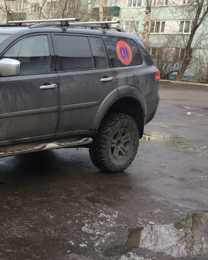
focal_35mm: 53
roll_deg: -2.7
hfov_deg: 26.7
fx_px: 408
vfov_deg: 35.4
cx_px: -10
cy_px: 132
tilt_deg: -9.0
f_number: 2.2
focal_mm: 4.15
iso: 32
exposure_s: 1/278
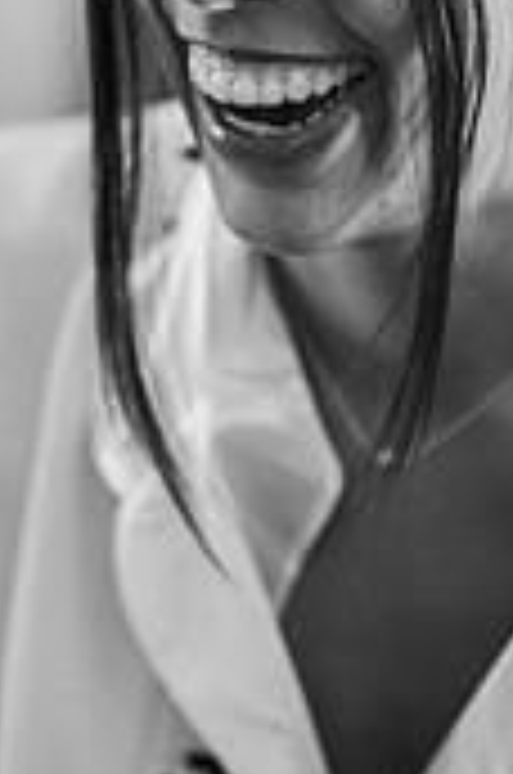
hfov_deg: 6.2
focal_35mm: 222
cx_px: 295
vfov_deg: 9.2
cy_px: -58
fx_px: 4764
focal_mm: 85
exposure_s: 1/200
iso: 1000
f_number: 1.8
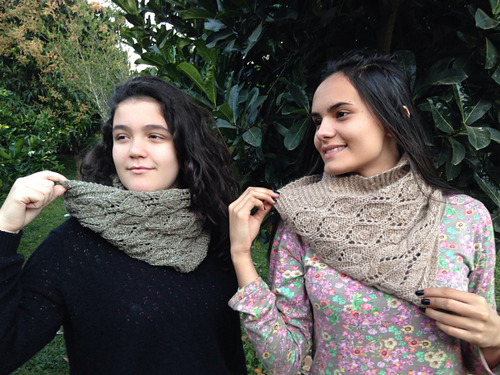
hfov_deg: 53.9
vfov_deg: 41.8
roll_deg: +1.6
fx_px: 491
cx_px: 251
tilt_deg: -3.0
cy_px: 192
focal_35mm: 34
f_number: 2.4
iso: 80
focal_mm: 4.12
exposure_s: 1/20
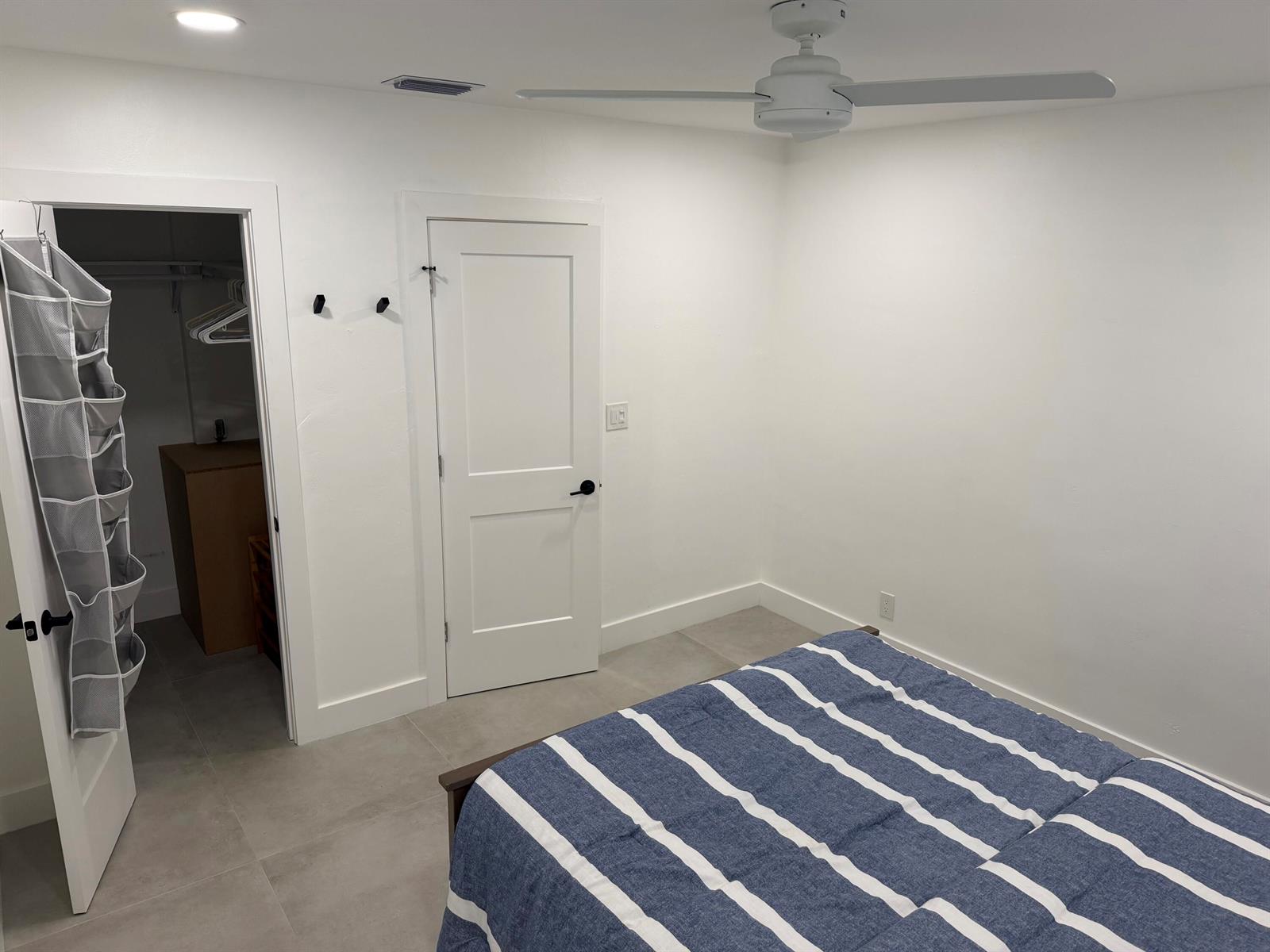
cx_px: 635
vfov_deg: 56.8
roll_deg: -1.5
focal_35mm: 24
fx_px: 881
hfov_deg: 71.6
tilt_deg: -16.0
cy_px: 476
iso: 125
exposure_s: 1/120
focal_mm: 6.76
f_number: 1.78
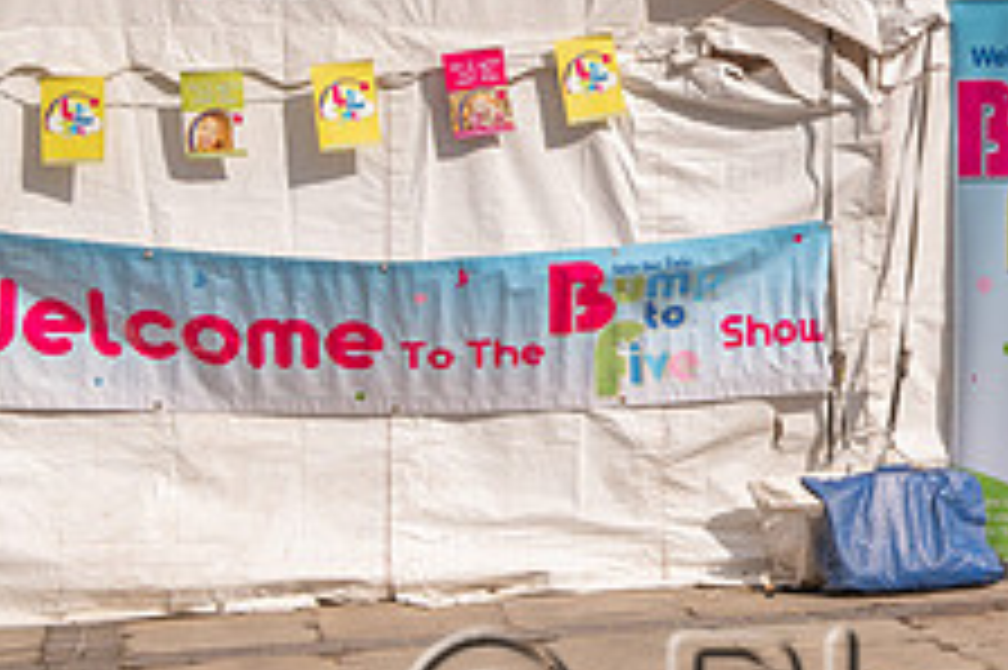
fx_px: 3190
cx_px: 1192
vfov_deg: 12.0
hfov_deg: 17.2
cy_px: 196
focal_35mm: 114
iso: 100
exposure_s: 1/500
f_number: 10
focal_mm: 44
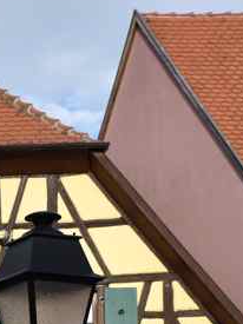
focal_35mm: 161
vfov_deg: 11.7
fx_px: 1508
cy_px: 484
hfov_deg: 8.3
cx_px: -392
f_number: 7.1
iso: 100
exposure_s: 1/320
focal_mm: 36
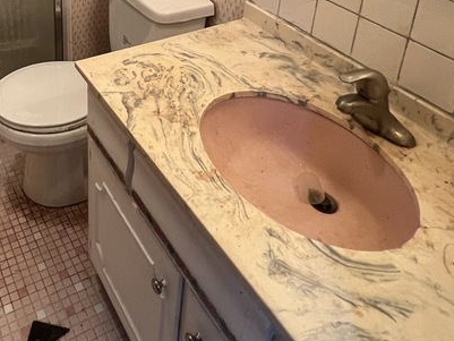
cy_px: -46
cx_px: 59
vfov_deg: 34.4
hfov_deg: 48.0
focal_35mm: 35
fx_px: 459
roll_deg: +0.7
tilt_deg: -19.8
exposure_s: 1/60
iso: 200
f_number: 1.8
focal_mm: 1.57
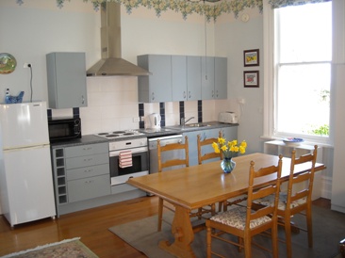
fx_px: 349
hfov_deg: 52.7
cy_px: 129
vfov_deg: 40.7
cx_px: 172
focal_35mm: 35
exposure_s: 1/60
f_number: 2.8
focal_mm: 5.7
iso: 100
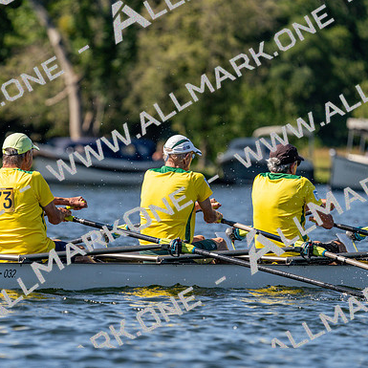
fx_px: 5797
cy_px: 184
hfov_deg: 3.6
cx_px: 164
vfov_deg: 3.6
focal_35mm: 482
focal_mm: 376
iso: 250
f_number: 6.3
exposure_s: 1/1600
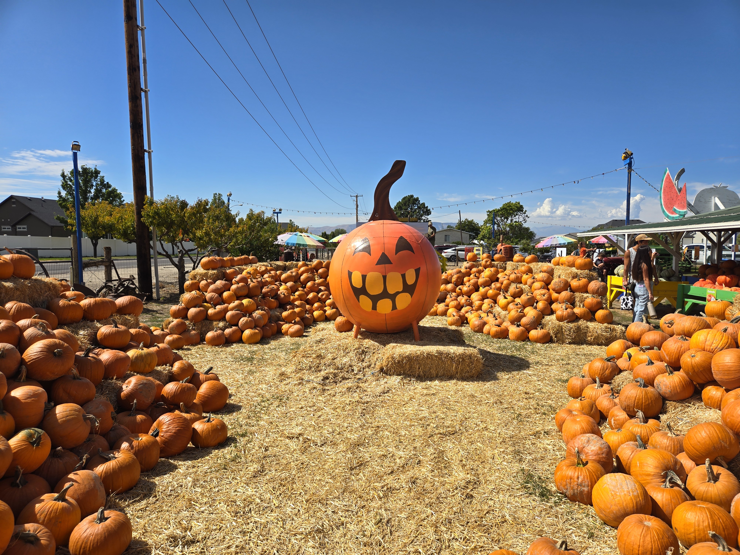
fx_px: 492
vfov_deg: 58.9
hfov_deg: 73.9
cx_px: 370
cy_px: 278
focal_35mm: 23
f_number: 1.8
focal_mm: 5.4
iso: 25
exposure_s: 1/2812
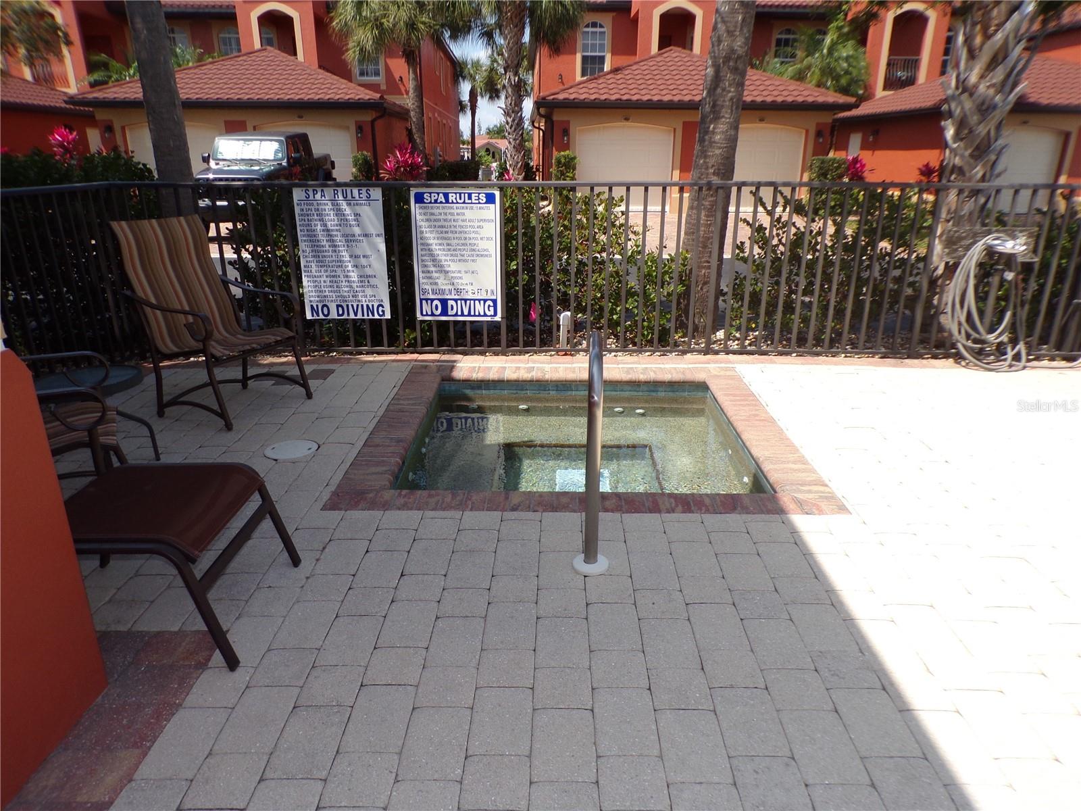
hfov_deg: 71.6
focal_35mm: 24
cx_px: 540
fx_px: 749
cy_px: 406
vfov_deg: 56.8
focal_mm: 4.3
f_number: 5.8
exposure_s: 1/400
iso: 80
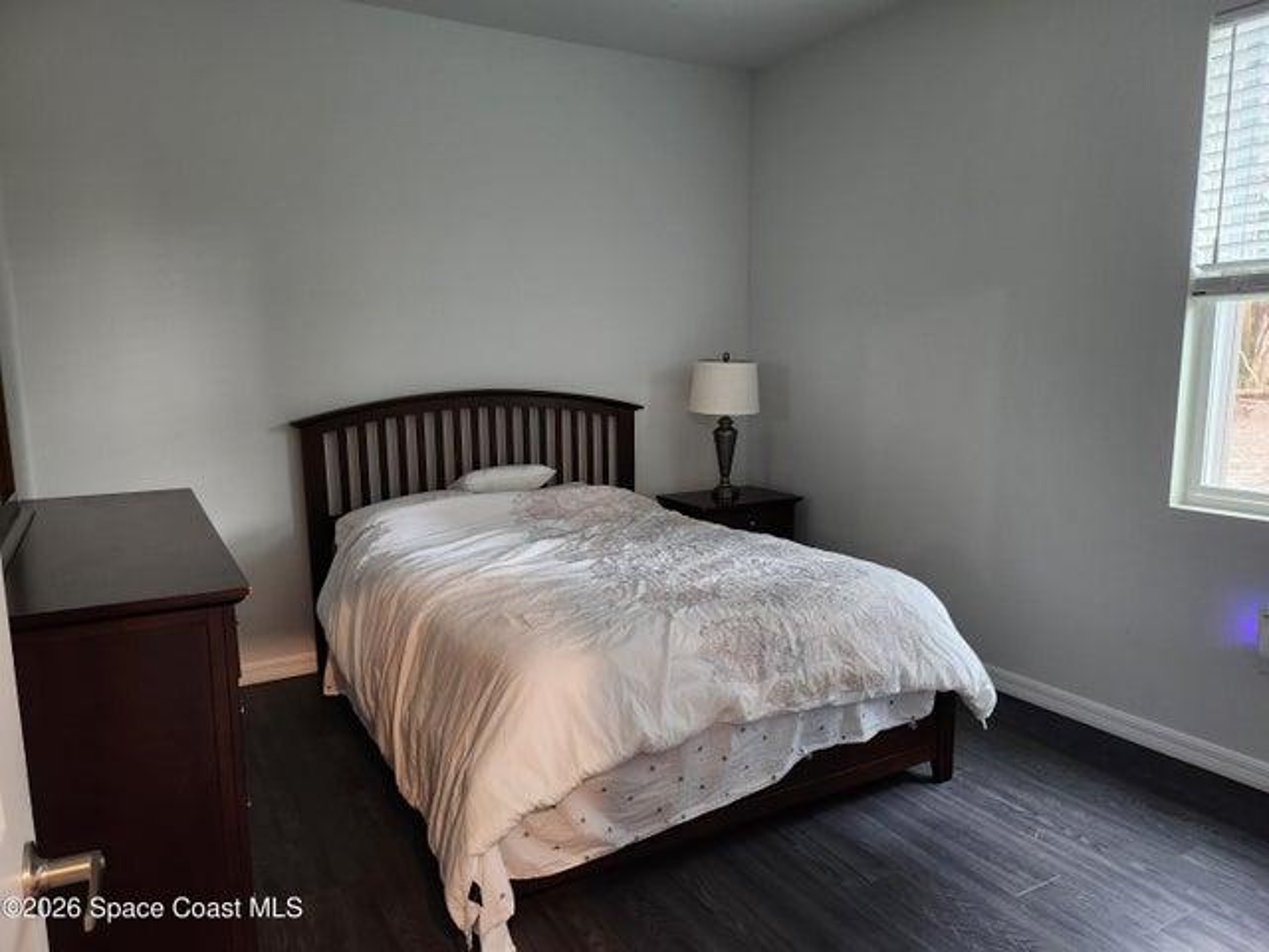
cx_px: 634
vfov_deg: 56.8
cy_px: 476
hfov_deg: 71.6
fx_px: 880
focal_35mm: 24
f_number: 1.8
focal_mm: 5
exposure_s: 1/40
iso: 640
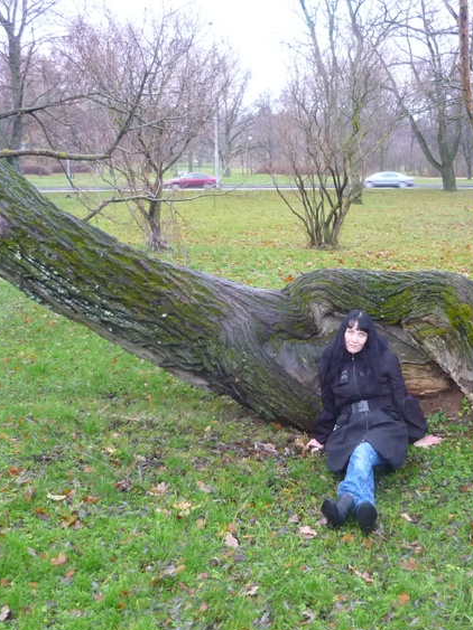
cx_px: 306
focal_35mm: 45
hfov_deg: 32.0
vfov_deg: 42.1
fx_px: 820
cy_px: 313
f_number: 2.8
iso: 250
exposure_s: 1/30
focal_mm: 5.5
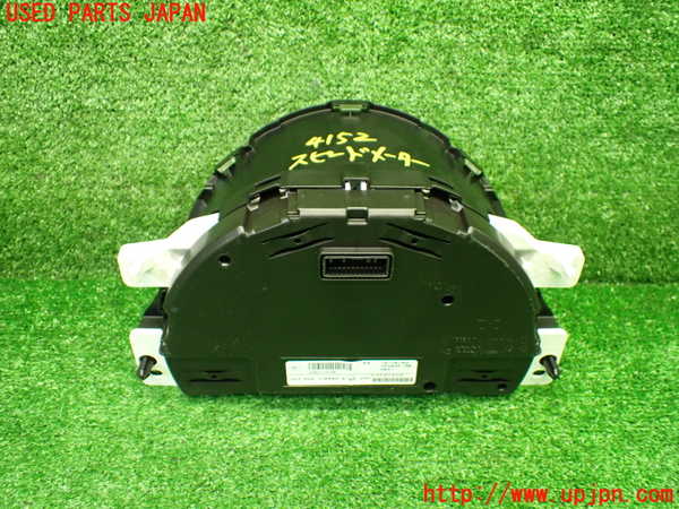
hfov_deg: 60.0
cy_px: 254
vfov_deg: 46.8
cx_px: 340
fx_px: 588
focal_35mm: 30
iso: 800
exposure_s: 1/80
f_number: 2.3
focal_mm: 5.4
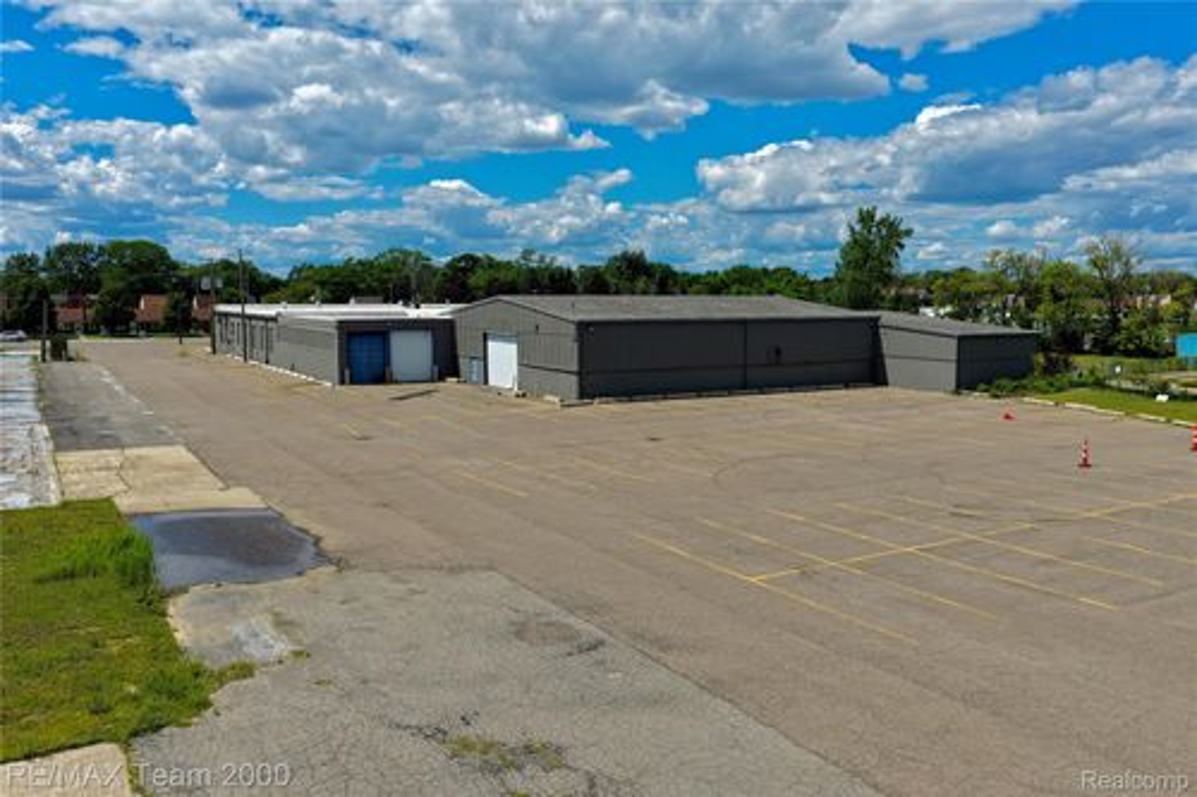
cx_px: 598
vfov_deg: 46.4
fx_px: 931
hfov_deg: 65.5
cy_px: 398
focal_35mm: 28
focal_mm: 14.45
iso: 125
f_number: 2.8
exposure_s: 1/3200
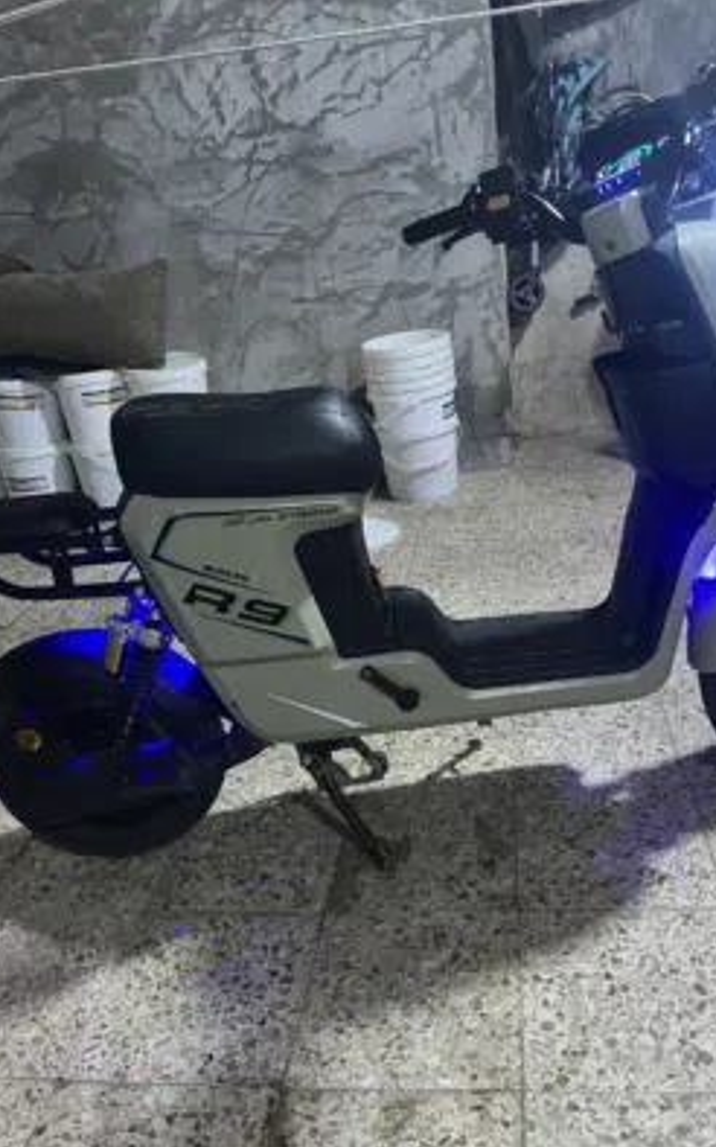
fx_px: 875
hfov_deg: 44.5
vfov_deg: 66.5
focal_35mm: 28
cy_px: 576
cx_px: 378
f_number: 1.6
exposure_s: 1/34
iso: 640
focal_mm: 5.1
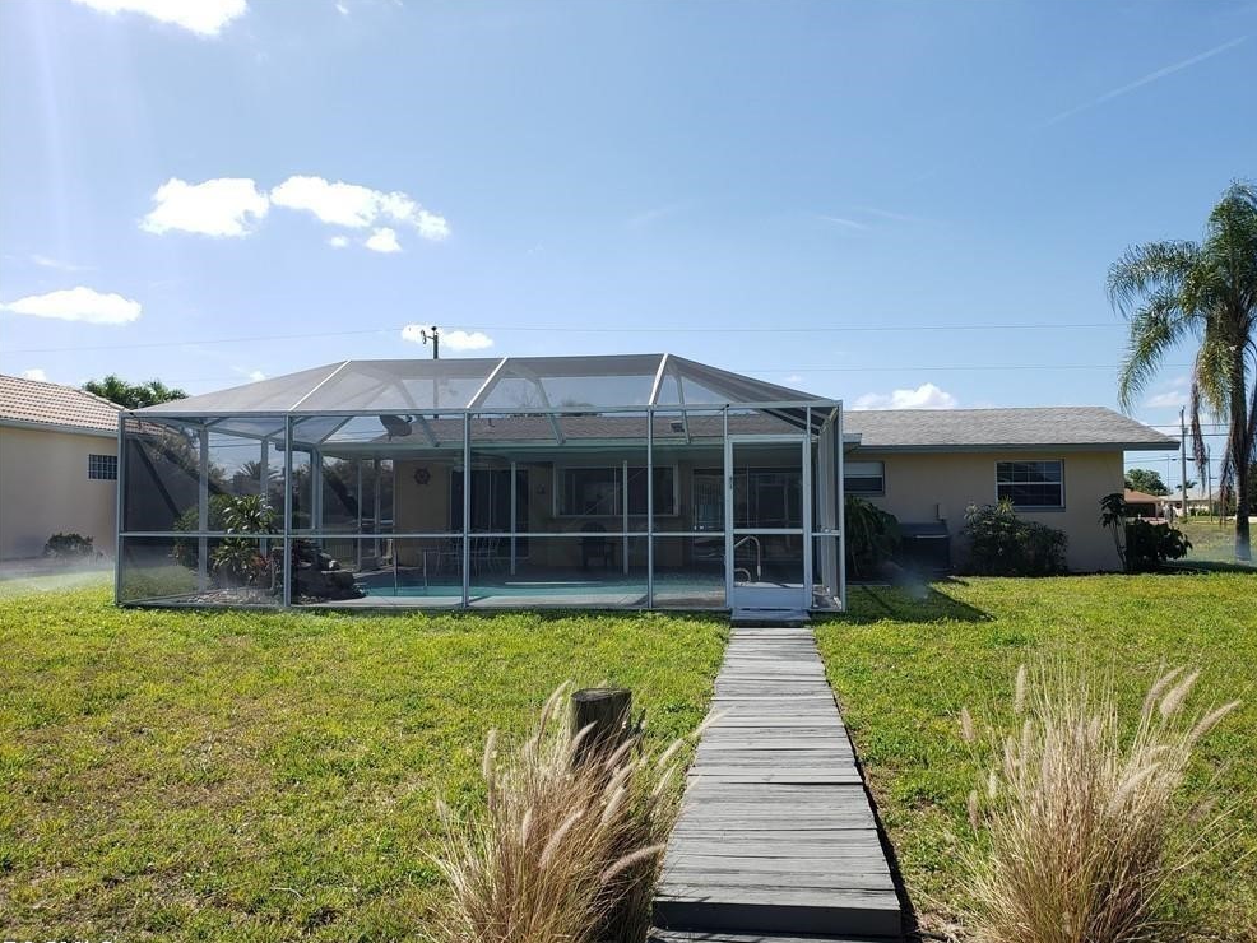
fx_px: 981
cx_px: 648
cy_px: 484
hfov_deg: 65.3
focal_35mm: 27
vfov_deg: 51.4
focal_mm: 4.3
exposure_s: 1/1266
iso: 50
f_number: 2.4
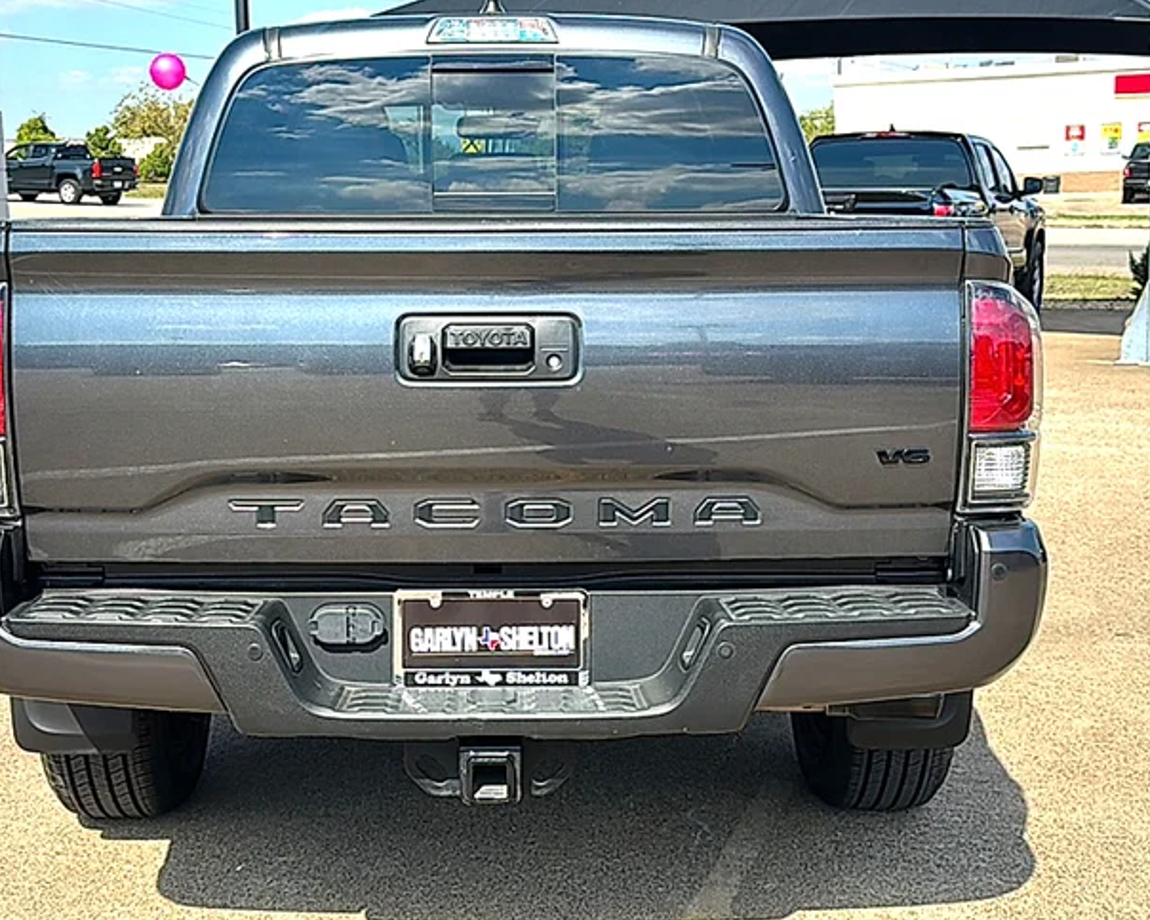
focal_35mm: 43
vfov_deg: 34.9
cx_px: 535
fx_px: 1463
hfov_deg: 42.9
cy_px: 449
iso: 80
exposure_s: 1/3745
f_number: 1.78
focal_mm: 6.86
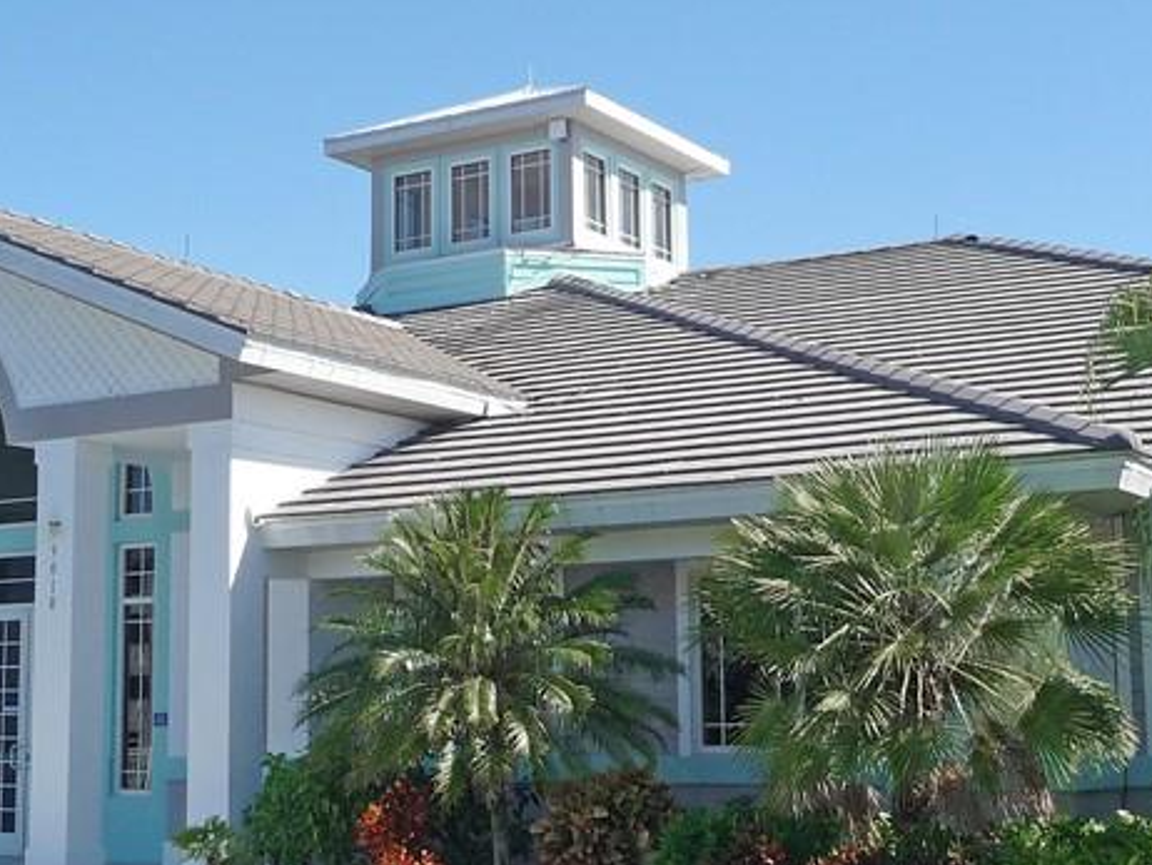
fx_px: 2064
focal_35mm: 62
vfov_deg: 23.7
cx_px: 431
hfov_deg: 31.0
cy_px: 434
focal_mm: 4.7
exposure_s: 1/640
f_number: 3.3
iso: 100
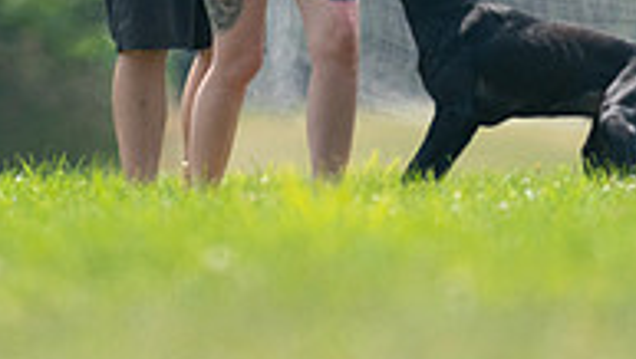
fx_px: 31904
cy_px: -268
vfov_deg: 0.6
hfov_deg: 1.1
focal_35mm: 1890
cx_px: 310
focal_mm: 600
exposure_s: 1/4000
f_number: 6.3
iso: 2000
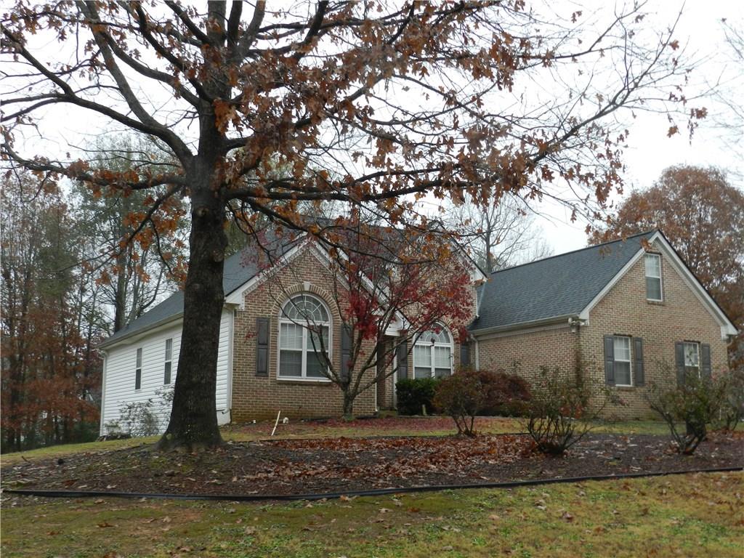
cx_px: 372
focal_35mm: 38
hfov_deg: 49.0
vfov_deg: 37.7
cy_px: 279
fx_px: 817
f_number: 4
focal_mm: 6.7
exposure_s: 1/30
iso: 200
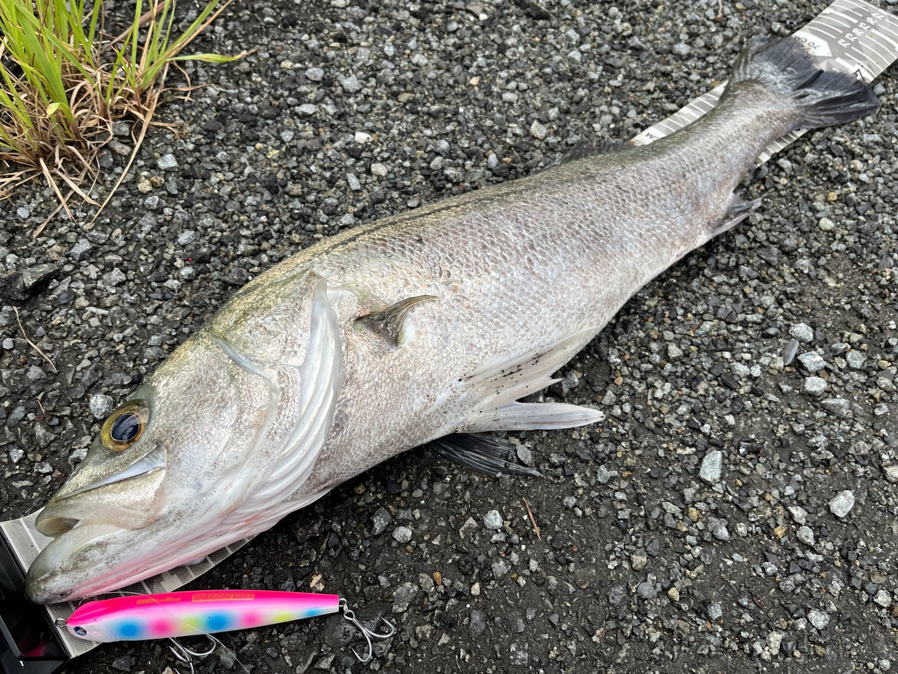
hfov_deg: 65.3
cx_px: 432
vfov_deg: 51.4
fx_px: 700
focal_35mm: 27
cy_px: 346
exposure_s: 1/833
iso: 50
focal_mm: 5.1
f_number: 1.6
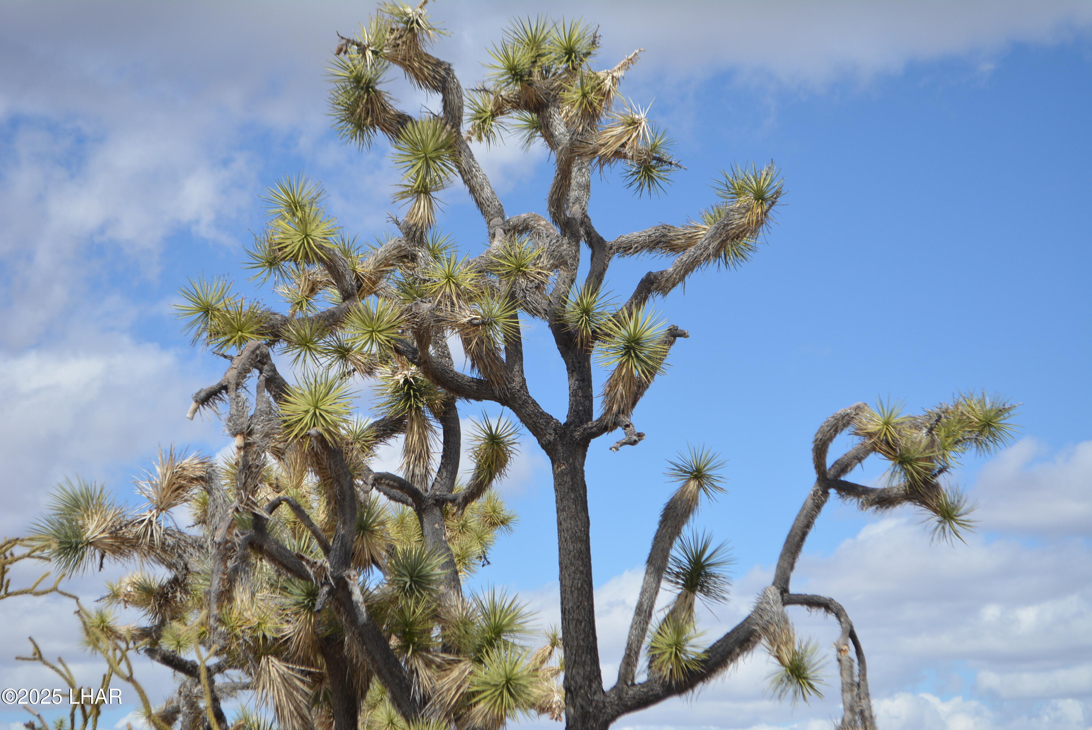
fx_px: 2504
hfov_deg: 24.6
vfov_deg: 16.6
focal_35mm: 82
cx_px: 546
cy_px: 365
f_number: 7.1
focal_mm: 55
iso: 400
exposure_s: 1/1600
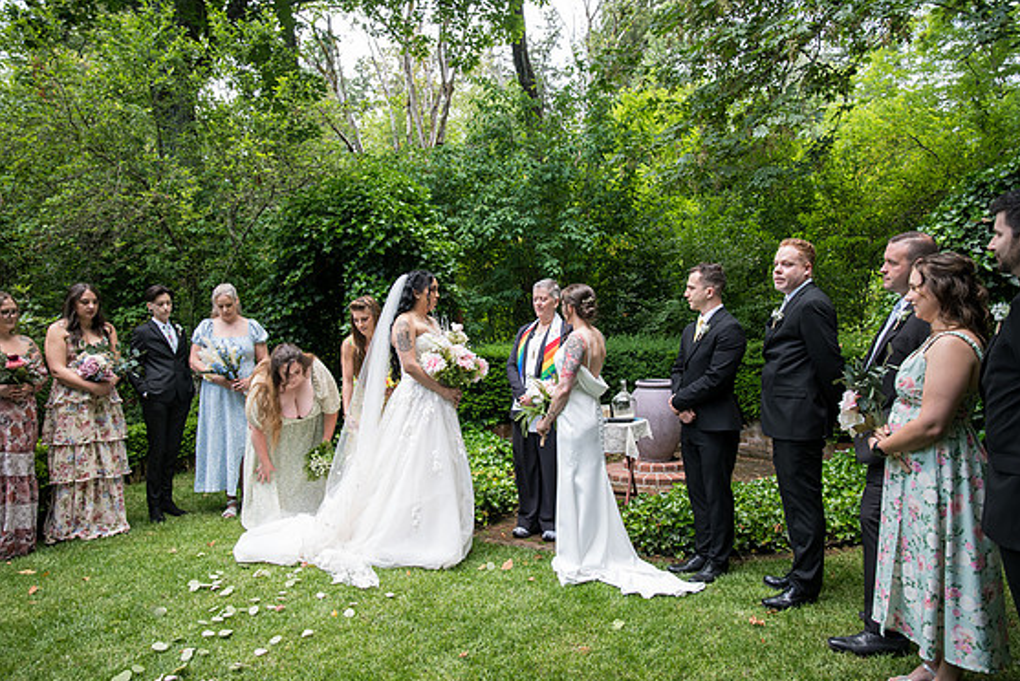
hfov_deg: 71.5
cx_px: 516
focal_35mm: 25
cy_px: 336
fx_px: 709
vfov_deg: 51.3
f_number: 3.5
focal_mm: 24
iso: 640
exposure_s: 1/400
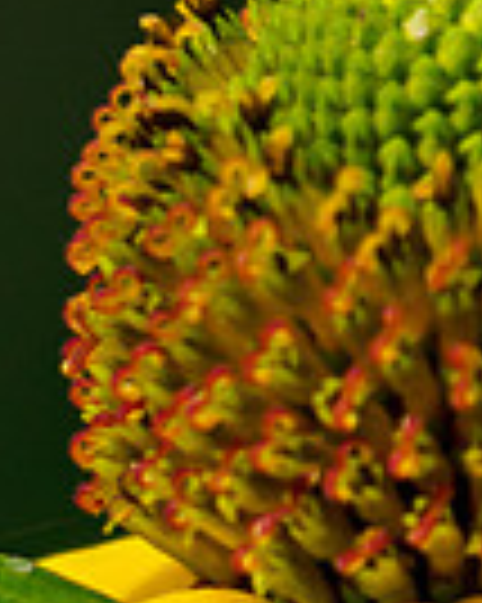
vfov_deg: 0.4
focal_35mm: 4776
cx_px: 946
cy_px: -56
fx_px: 85261
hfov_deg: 0.3
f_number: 6.3
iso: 400
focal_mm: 400
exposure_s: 1/640
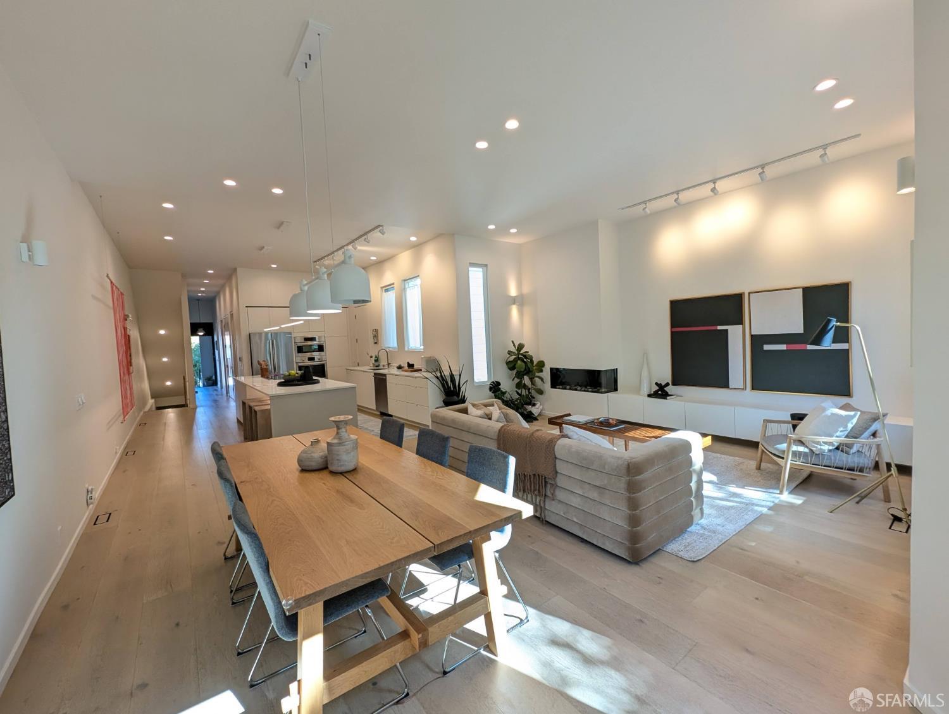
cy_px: 357
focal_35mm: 13
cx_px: 474
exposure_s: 1/120
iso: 101
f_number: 2.2
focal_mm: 1.95
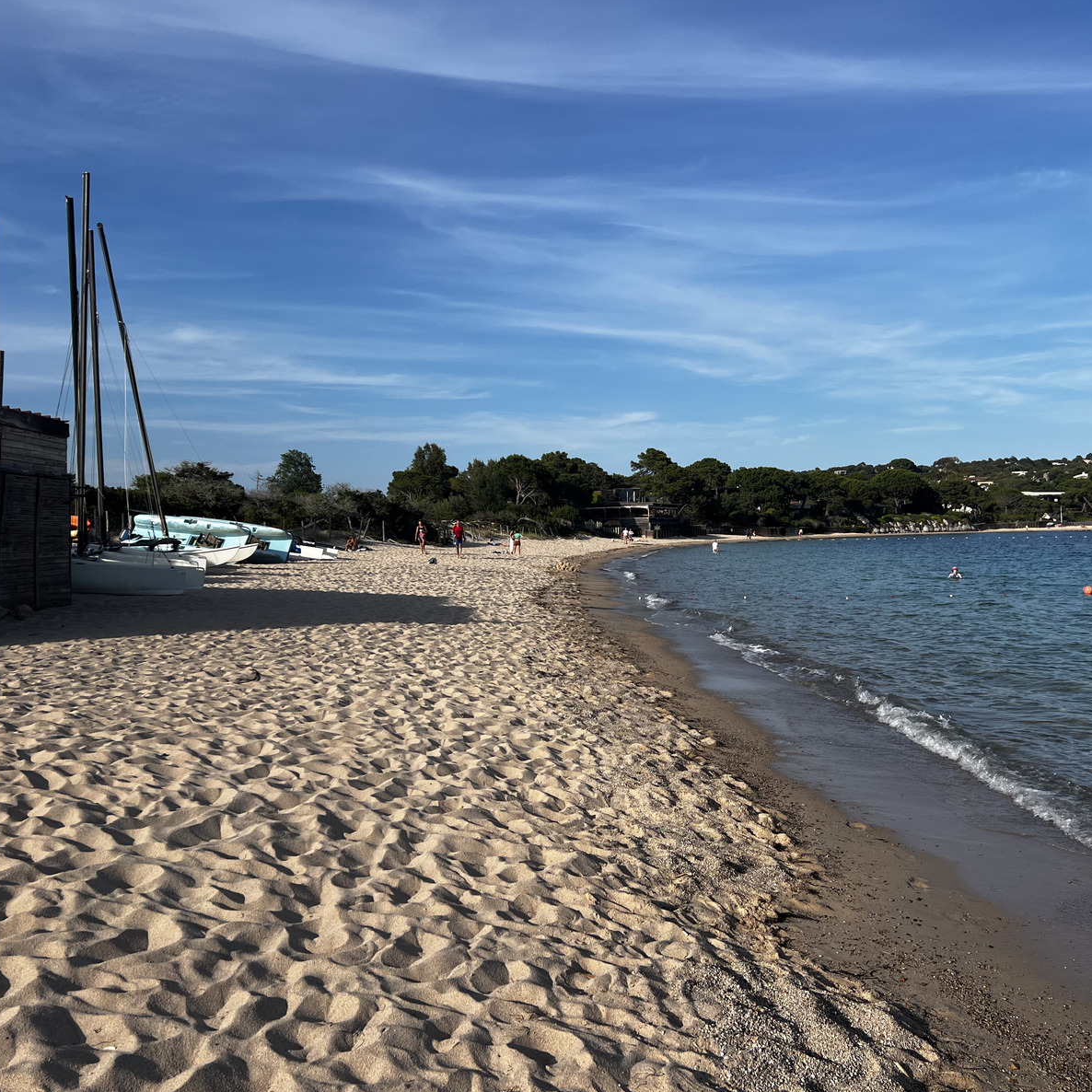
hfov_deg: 52.5
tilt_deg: -0.1
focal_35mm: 31
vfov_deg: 52.5
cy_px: 541
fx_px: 1106
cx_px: 581
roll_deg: +1.2
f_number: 1.5
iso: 50
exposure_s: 1/4831
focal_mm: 5.7
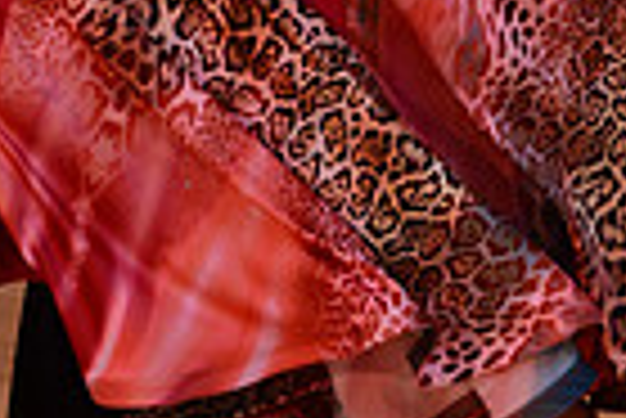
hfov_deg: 4.2
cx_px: 65
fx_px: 8442
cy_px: -485
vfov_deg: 2.8
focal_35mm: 485
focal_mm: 116
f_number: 5
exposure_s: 1/250
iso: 1600
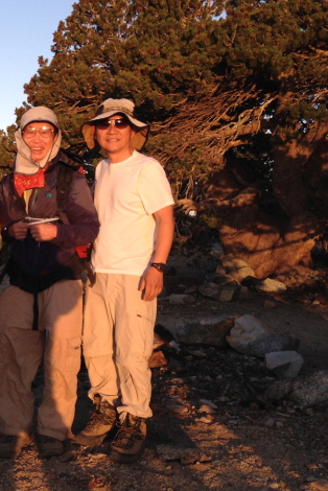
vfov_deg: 32.3
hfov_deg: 20.5
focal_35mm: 62
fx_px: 846
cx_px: -63
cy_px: 278
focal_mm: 4.12
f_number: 2.4
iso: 50
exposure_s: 1/343
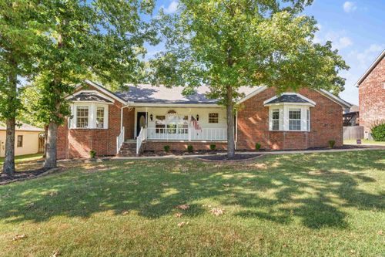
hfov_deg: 88.6
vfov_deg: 66.0
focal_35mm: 18
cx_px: 192
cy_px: 128
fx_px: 197
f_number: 9
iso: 200
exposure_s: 1/15
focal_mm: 12.3
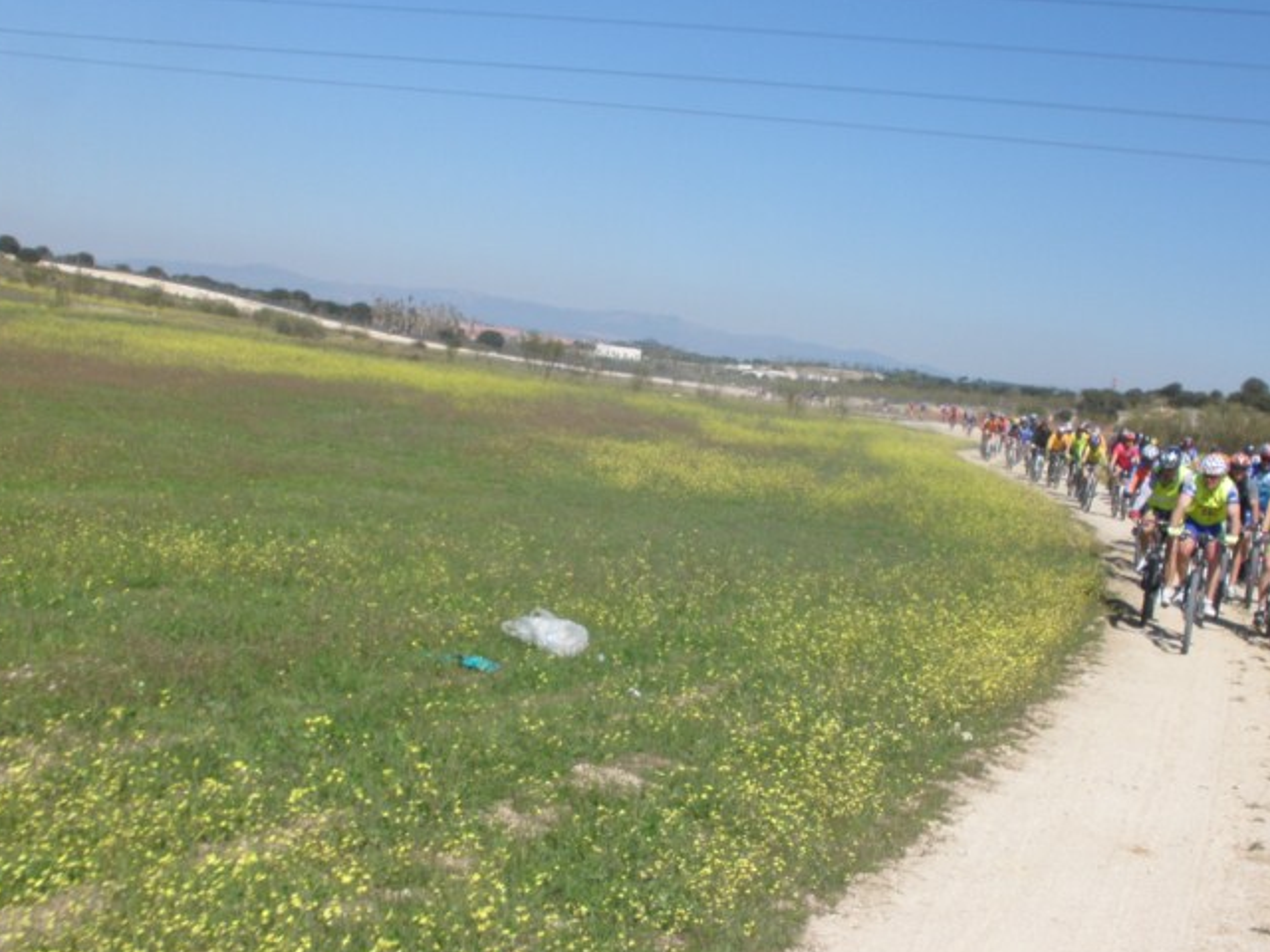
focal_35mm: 45
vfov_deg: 32.2
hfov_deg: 42.0
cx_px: 700
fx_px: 1651
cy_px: 426
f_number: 5.6
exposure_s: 1/320
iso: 64
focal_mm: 6.3
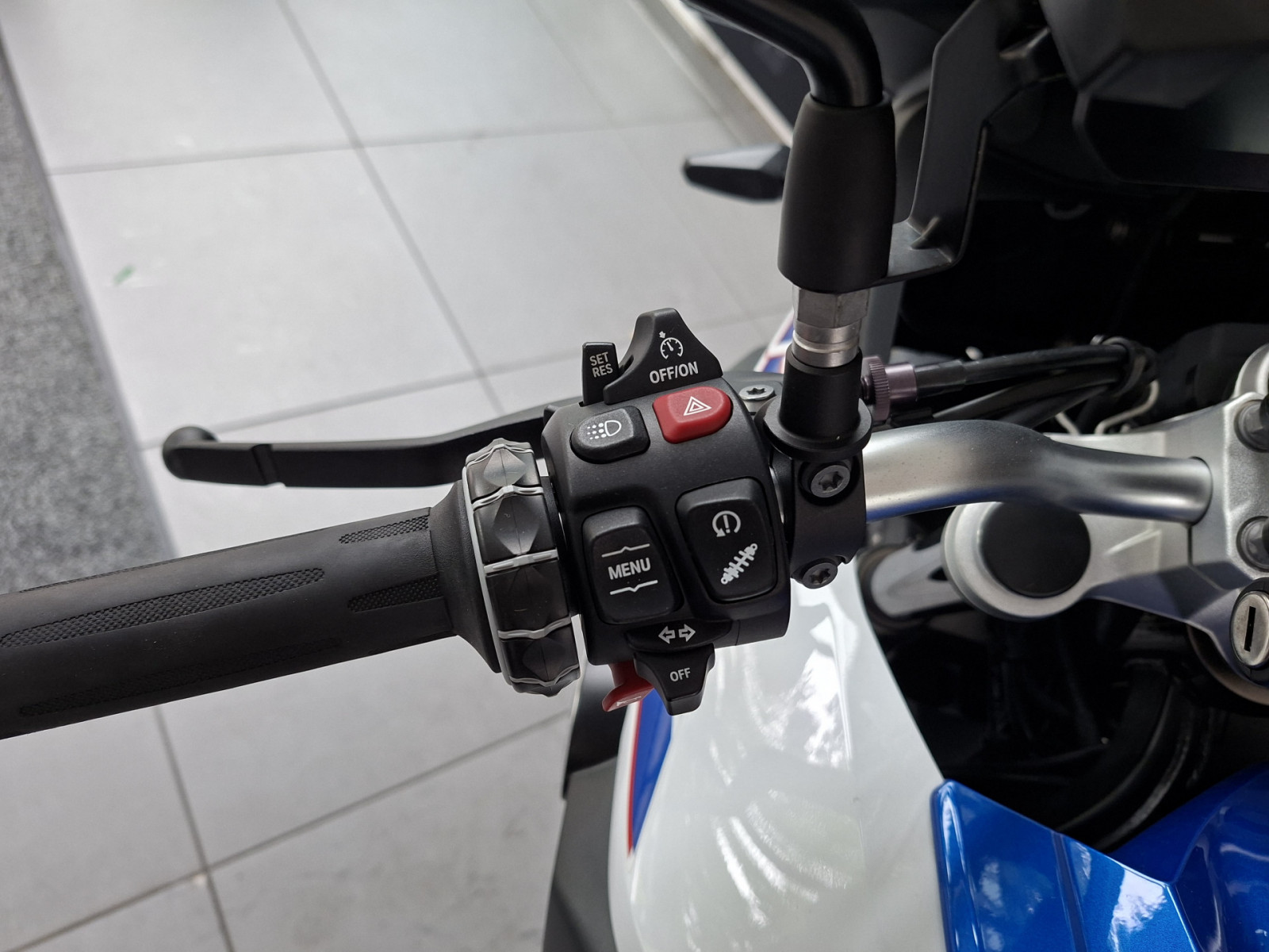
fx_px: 843
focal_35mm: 23
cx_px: 634
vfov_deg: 58.9
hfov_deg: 73.9
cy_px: 476
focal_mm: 5.54
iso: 160
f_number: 1.8
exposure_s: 1/100
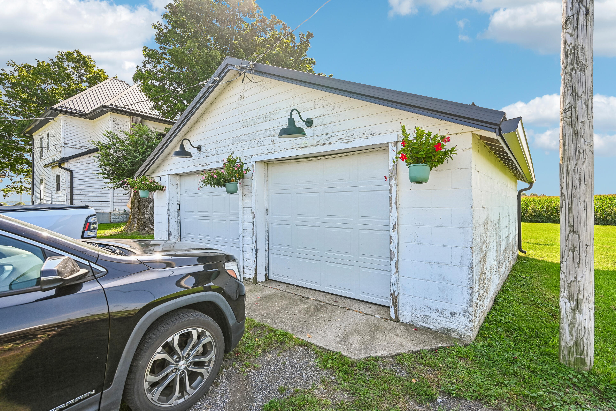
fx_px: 282
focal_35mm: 16
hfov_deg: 95.0
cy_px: 206
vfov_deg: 72.1
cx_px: 308
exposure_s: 1/750
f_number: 4.8
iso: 400
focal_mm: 16.5
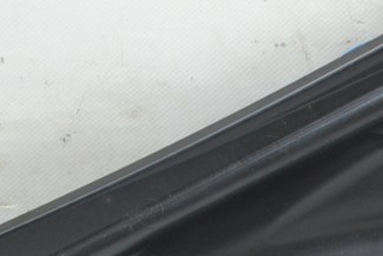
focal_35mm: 163
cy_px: 269
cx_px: 437
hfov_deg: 12.4
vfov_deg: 8.4
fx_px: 1736
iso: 800
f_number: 5
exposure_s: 1/60
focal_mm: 34
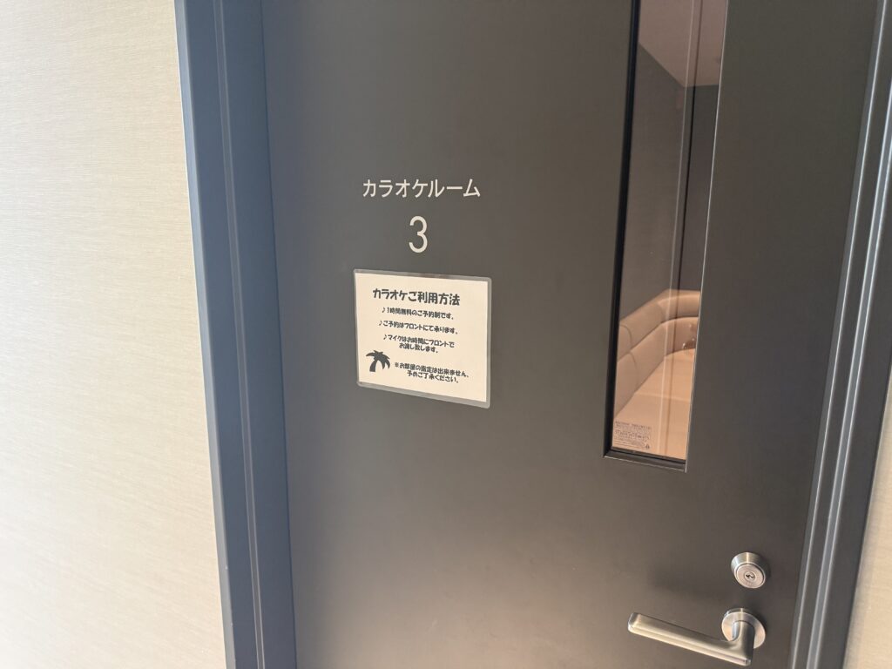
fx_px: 618
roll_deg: -0.3
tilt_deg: -11.4
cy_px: 334
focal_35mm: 24
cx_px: 446
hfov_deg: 71.6
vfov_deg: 56.8
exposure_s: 1/60
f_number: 1.78
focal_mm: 6.76
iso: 320
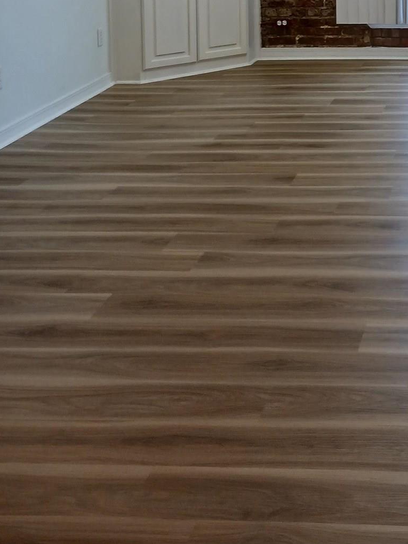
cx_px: 451
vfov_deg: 28.9
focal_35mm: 61
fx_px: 959
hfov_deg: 22.6
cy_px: -46
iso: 125
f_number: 1.8
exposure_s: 1/60
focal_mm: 4
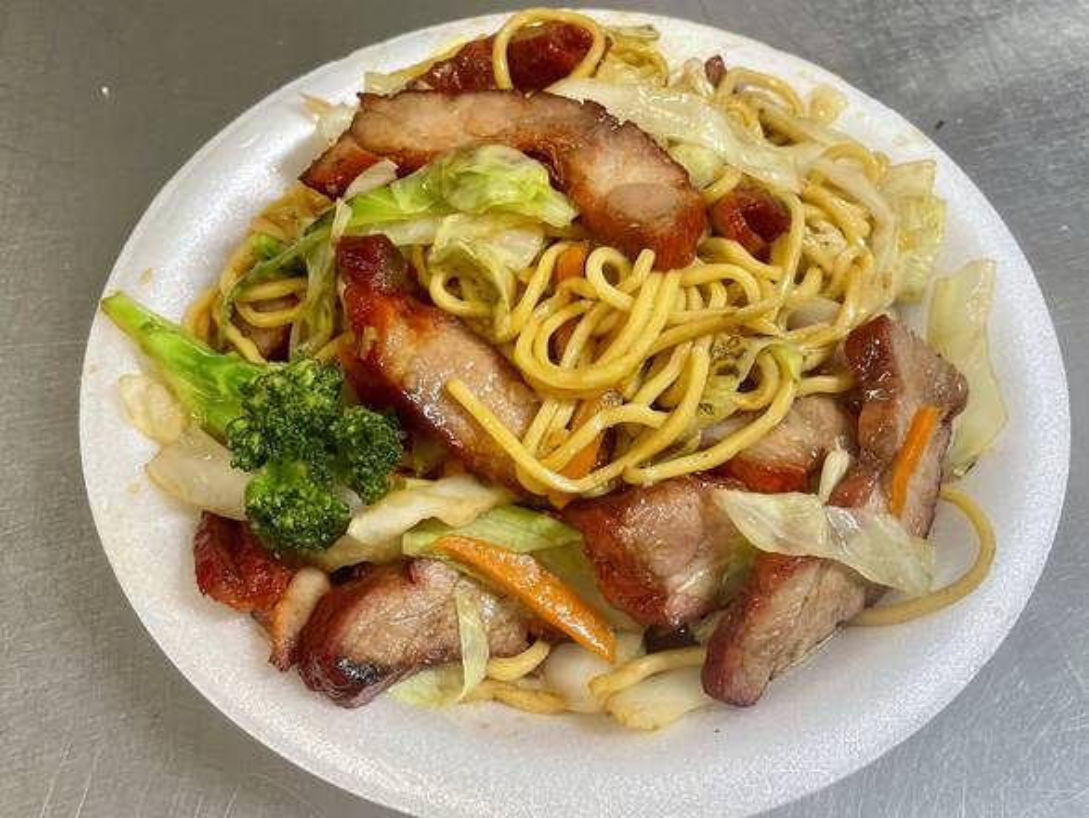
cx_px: 544
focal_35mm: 26
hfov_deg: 67.3
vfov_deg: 53.1
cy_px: 409
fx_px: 818
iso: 125
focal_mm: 4.2
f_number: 1.6
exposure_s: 1/120
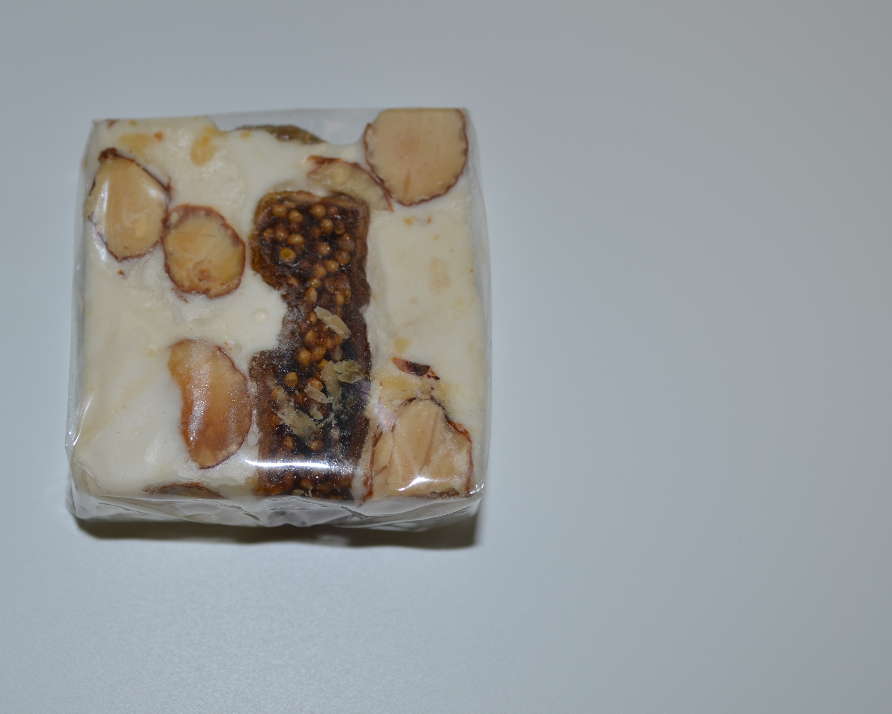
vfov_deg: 21.6
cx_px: 291
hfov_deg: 26.7
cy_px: 305
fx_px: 1866
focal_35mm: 71
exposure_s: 1/60
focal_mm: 35
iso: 100
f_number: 5
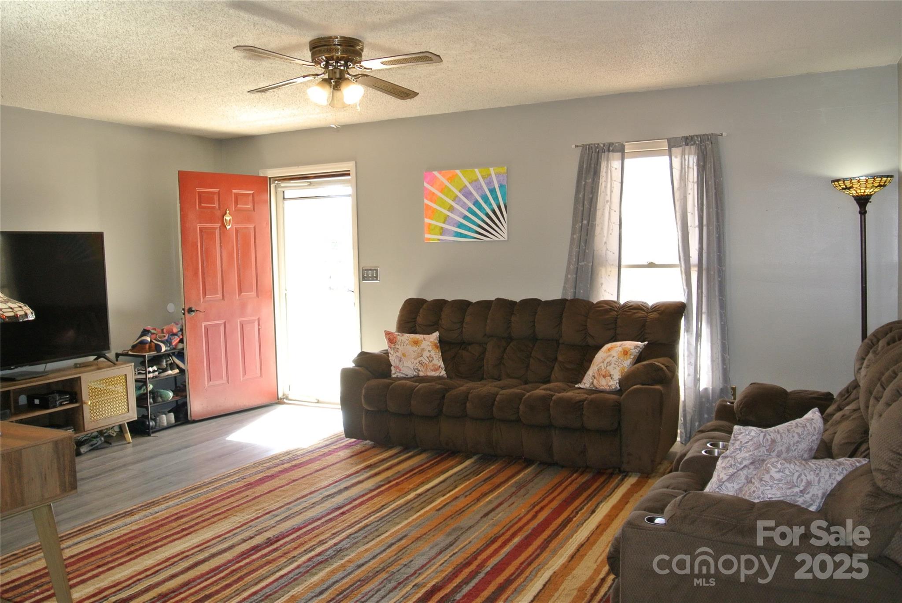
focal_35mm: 29
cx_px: 451
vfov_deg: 45.1
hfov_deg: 63.6
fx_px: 727
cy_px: 302
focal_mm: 11
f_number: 3.5
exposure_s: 1/60
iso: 400
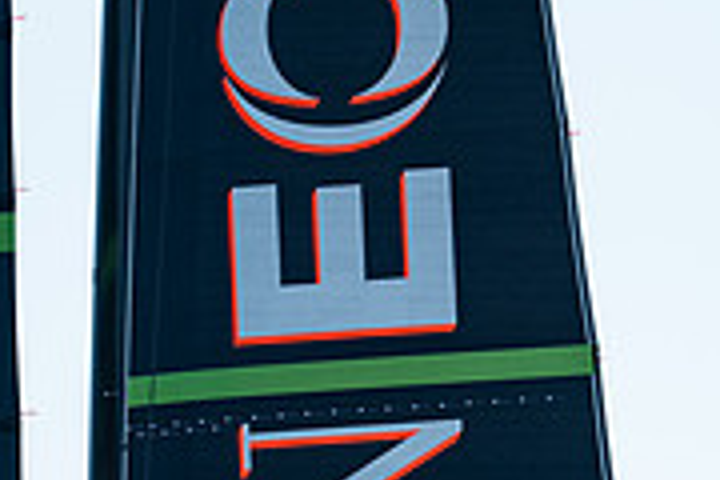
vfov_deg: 2.1
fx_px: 12859
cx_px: 512
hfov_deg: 3.2
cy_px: 722
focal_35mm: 643
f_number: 2.8
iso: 100
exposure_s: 1/3200
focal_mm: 200
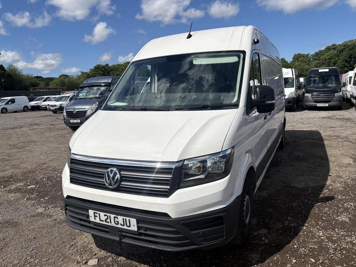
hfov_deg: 67.3
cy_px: 134
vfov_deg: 53.1
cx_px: 178
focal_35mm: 26
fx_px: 267
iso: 50
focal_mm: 5.96
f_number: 1.6
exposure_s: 1/10101
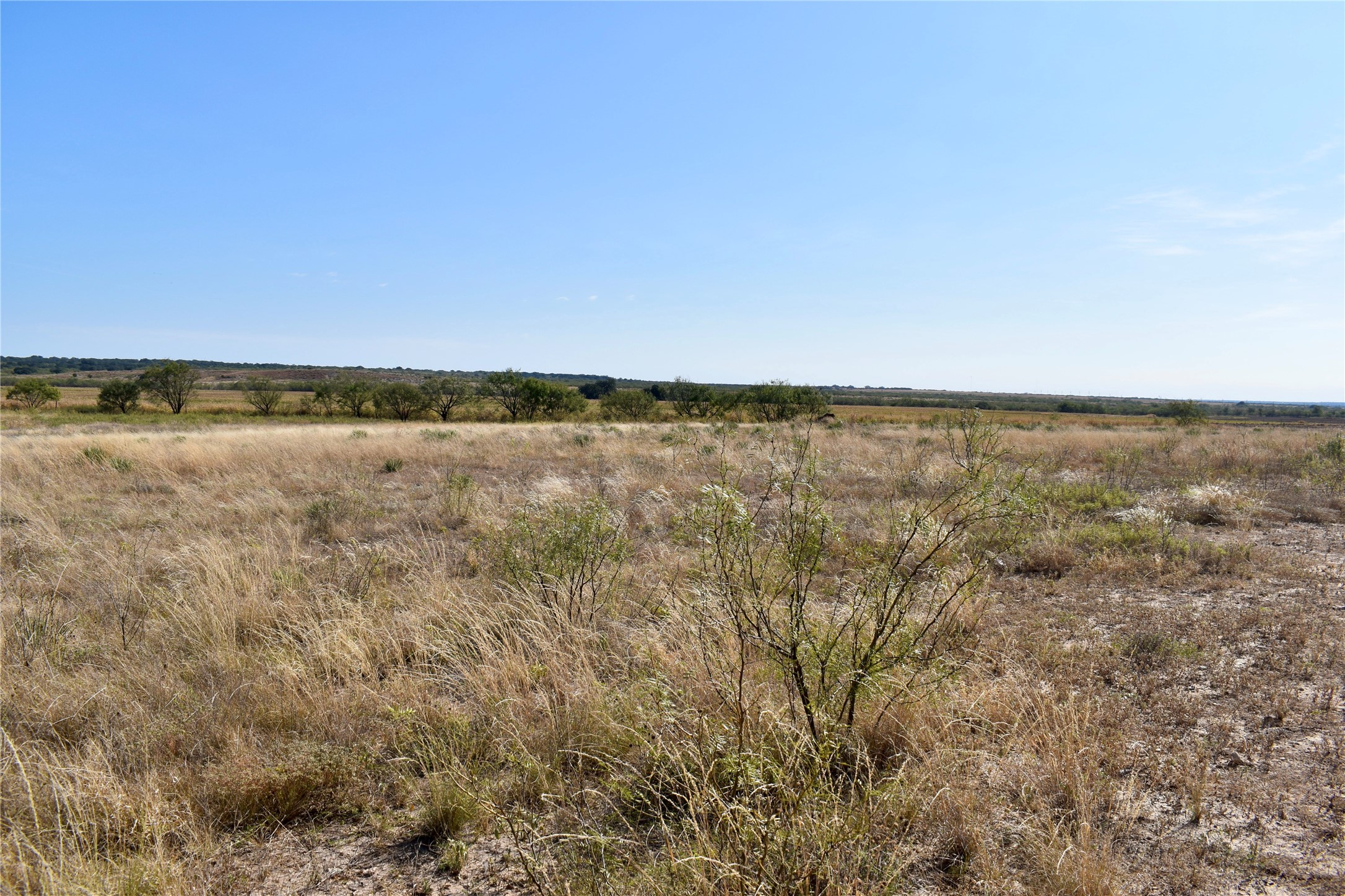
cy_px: 448
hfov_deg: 61.9
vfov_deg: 43.6
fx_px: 1121
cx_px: 672
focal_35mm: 30
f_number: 10
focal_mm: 20
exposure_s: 1/400
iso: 100
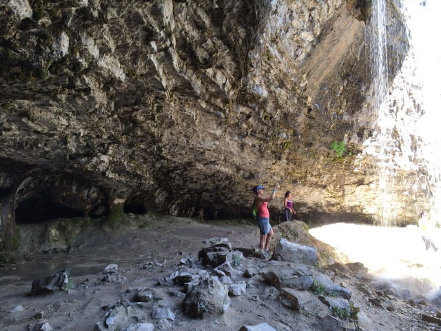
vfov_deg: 48.2
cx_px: 220
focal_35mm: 29
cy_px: 166
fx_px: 369
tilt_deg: +4.5
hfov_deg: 61.7
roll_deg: +2.2
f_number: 2.2
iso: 50
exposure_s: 1/120
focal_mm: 4.15
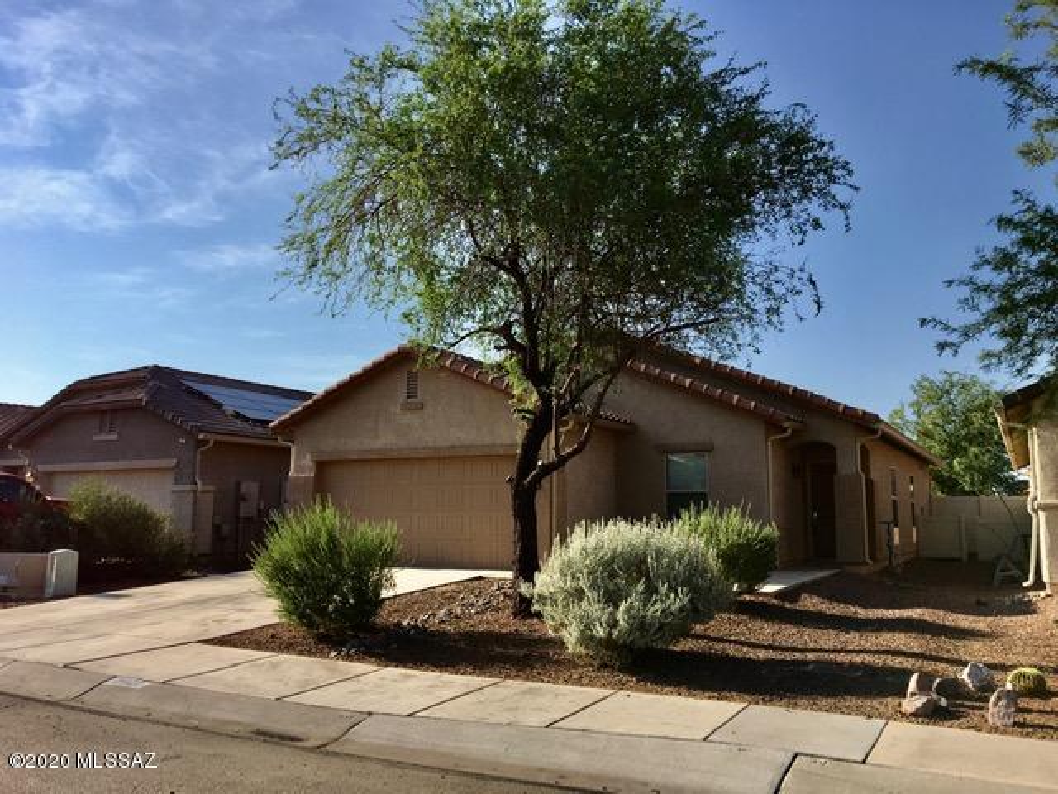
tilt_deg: +7.3
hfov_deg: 61.7
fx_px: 886
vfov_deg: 48.2
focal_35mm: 29
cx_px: 529
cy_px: 397
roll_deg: -0.4
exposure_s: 1/1876
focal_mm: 4.15
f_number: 2.2
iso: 25
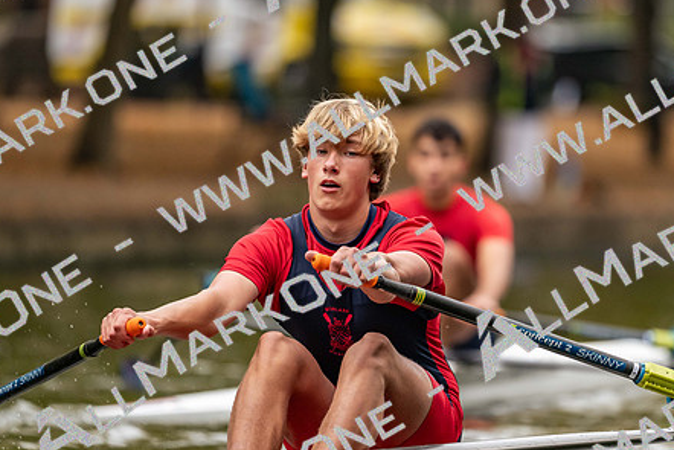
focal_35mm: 525
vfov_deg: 2.6
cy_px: 237
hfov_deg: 3.9
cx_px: 346
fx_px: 9832
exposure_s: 1/2500
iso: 2500
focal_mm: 400
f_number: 4.5
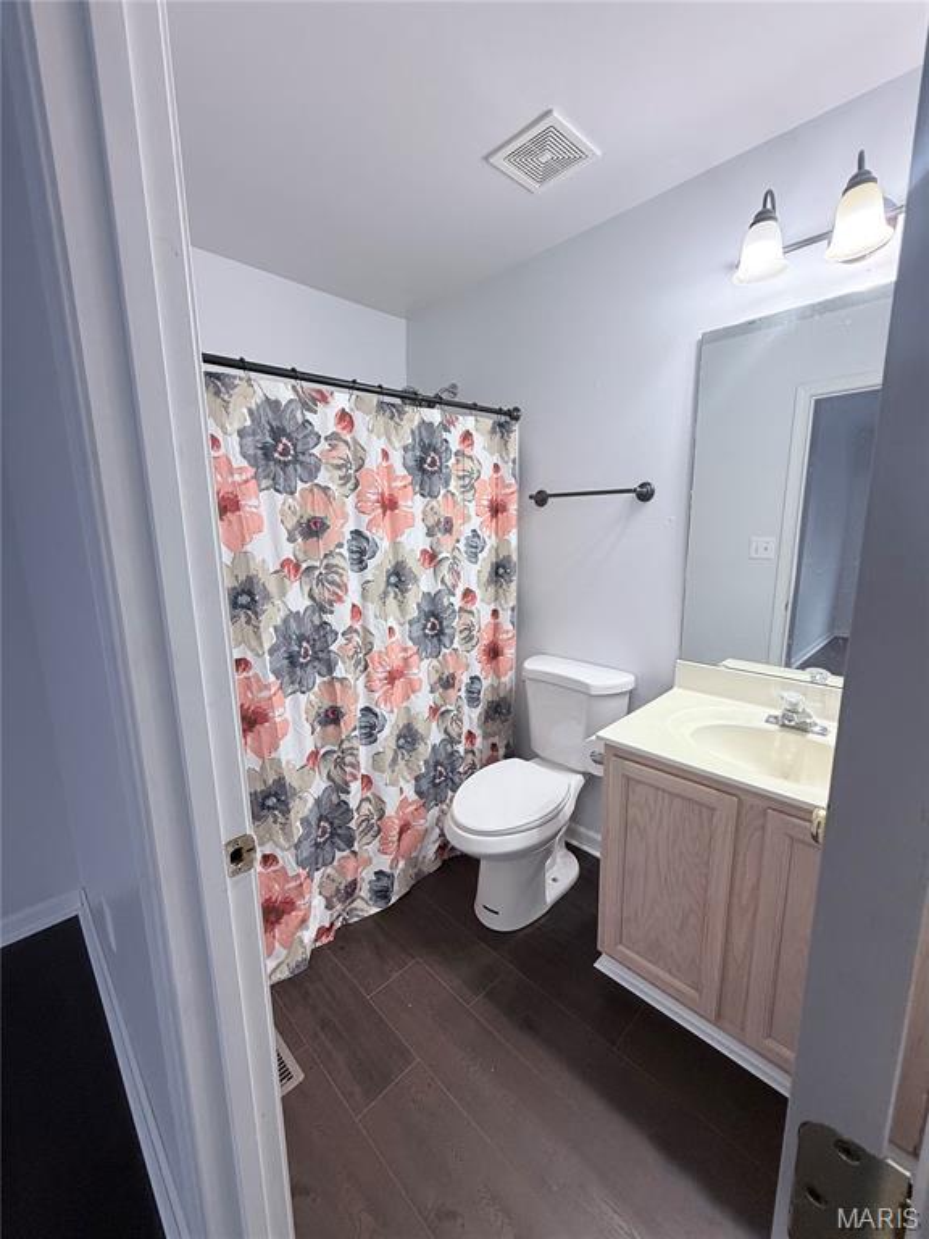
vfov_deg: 102.1
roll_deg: +0.9
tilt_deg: -10.2
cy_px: 620
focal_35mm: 14
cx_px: 464
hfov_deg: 85.7
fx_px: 501
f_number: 2.2
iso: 160
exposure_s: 1/120
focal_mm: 2.22
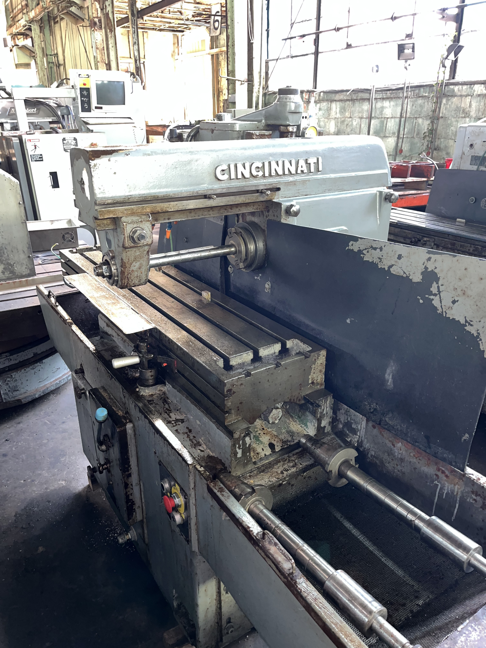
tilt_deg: -22.4
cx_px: 243
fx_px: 487
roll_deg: +0.4
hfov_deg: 53.1
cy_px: 324
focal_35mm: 26
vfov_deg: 67.3
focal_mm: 5.1
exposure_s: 1/9
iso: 125
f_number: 1.6
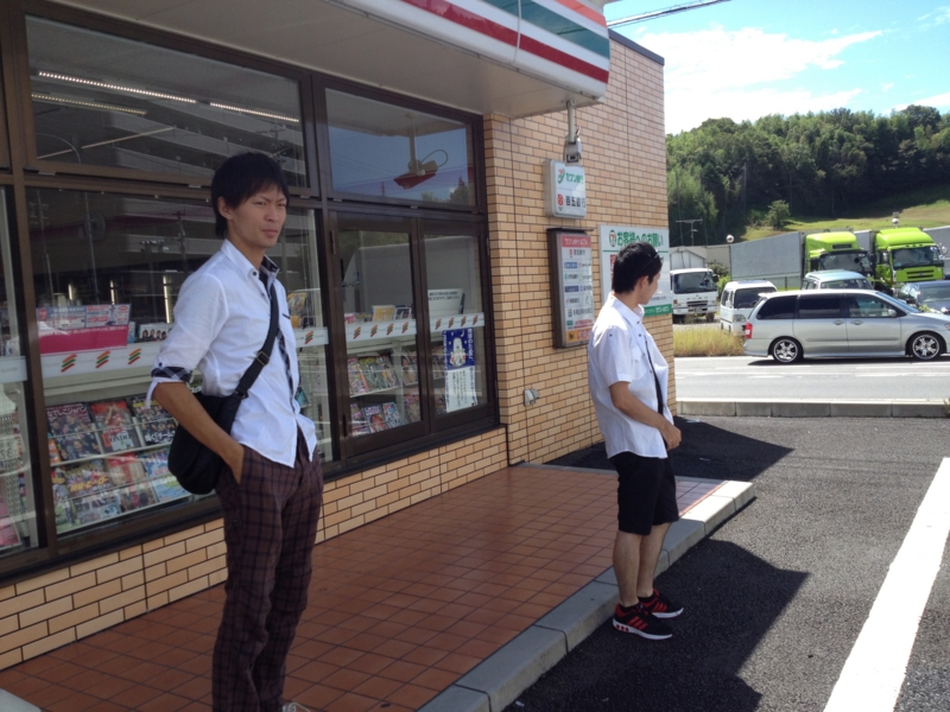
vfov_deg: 40.7
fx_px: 961
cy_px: 356
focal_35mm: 35
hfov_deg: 52.6
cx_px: 475
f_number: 2.4
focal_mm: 4.28
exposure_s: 1/920
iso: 64
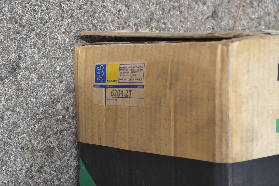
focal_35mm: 96
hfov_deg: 21.3
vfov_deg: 14.3
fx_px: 741
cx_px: 121
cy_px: 107
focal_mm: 55
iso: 100
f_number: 6.3
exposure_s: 1/160
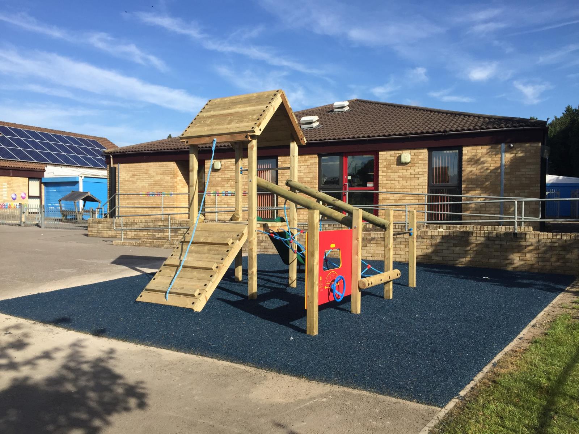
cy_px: 217
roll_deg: -1.0
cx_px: 290
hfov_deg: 61.7
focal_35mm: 29
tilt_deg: -1.4
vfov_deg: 48.2
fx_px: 485
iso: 32
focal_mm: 4.15
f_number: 2.2
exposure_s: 1/1582
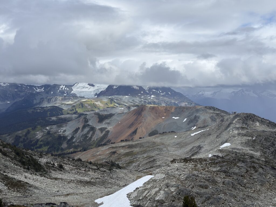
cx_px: 138
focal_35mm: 45
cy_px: 104
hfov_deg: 42.1
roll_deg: -0.6
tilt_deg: -2.4
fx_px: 359
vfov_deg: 32.2
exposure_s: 1/4926
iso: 64
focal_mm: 6.76
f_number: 1.78
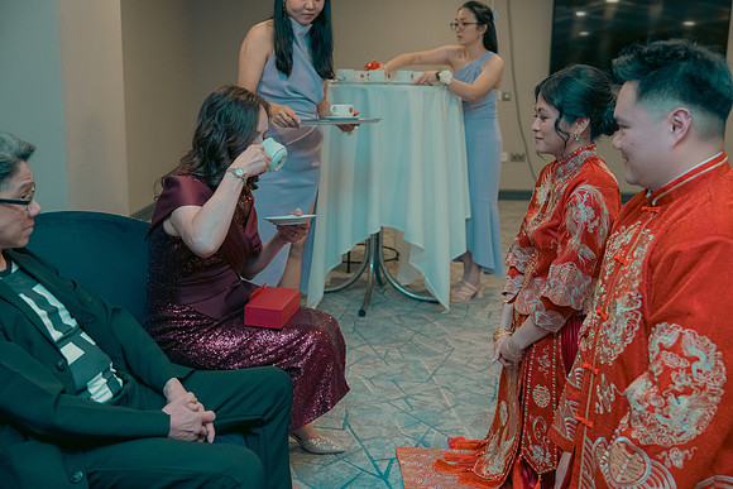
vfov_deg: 33.4
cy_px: 244
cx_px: 366
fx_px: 815
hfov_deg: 48.4
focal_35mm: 40
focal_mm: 40
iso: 2500
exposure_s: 1/160
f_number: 3.5
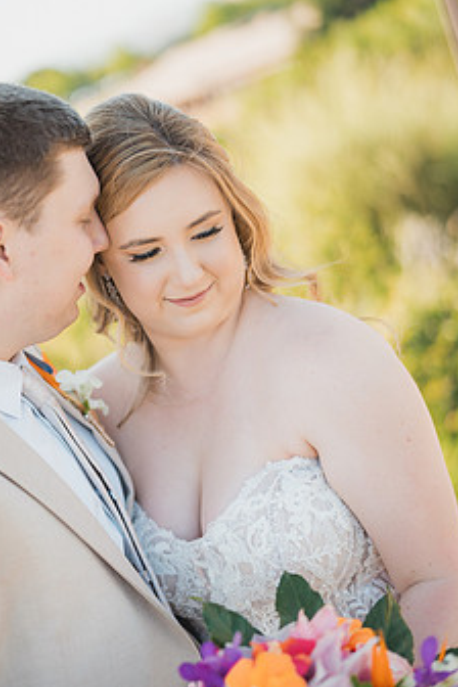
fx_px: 1278
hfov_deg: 20.3
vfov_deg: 30.0
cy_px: 409
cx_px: 166
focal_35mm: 67
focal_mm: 50
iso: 125
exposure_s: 1/1600
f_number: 1.4
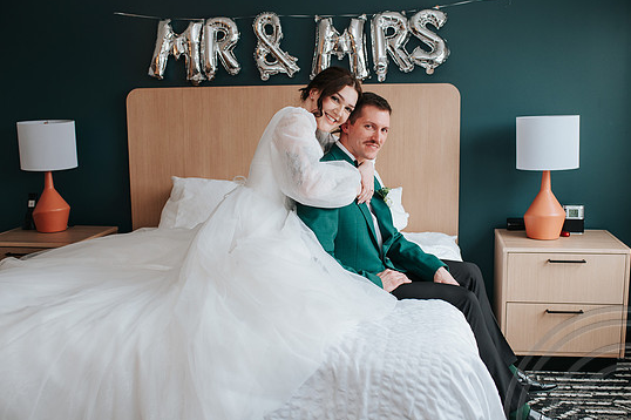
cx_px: 334
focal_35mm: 41
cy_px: 230
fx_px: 718
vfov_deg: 32.6
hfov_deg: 47.4
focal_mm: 35
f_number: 2.8
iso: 450
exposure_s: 1/200
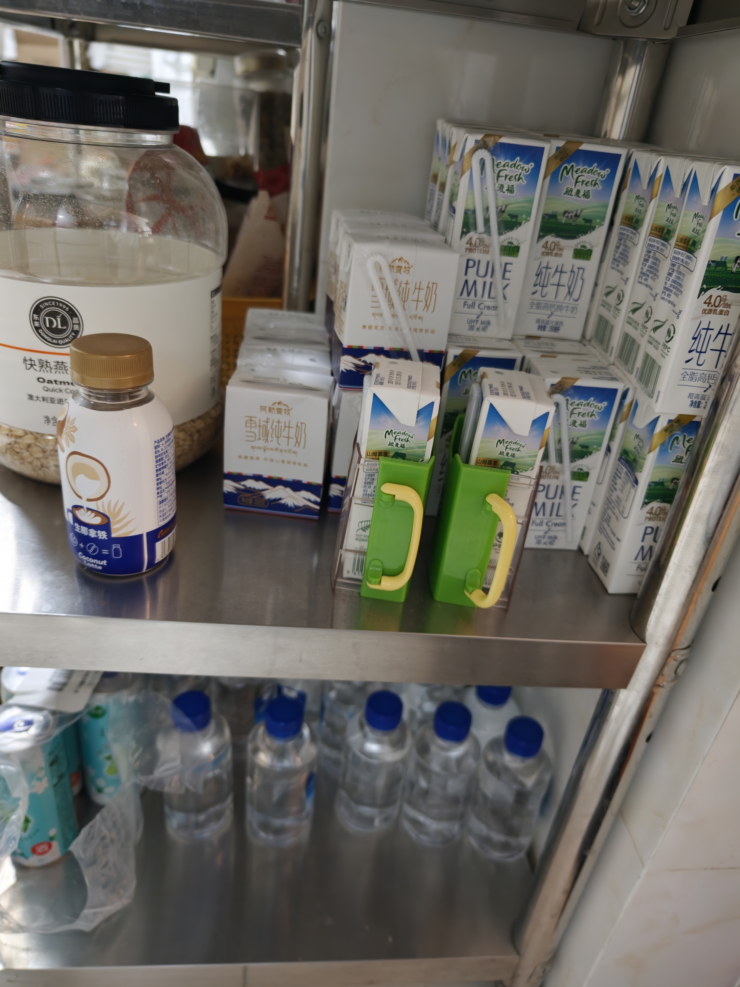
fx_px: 656
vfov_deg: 73.9
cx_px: 370
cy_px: 494
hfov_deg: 58.9
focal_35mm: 23
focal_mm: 8.67
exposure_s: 1/42
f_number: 1.8
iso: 1600
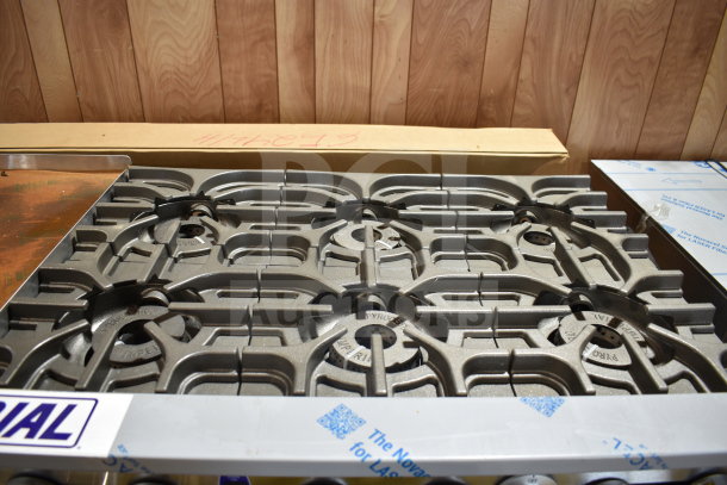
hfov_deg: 67.4
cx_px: 364
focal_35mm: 27
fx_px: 545
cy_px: 242
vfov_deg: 48.0
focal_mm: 18
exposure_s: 1/30
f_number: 3.5
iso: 250
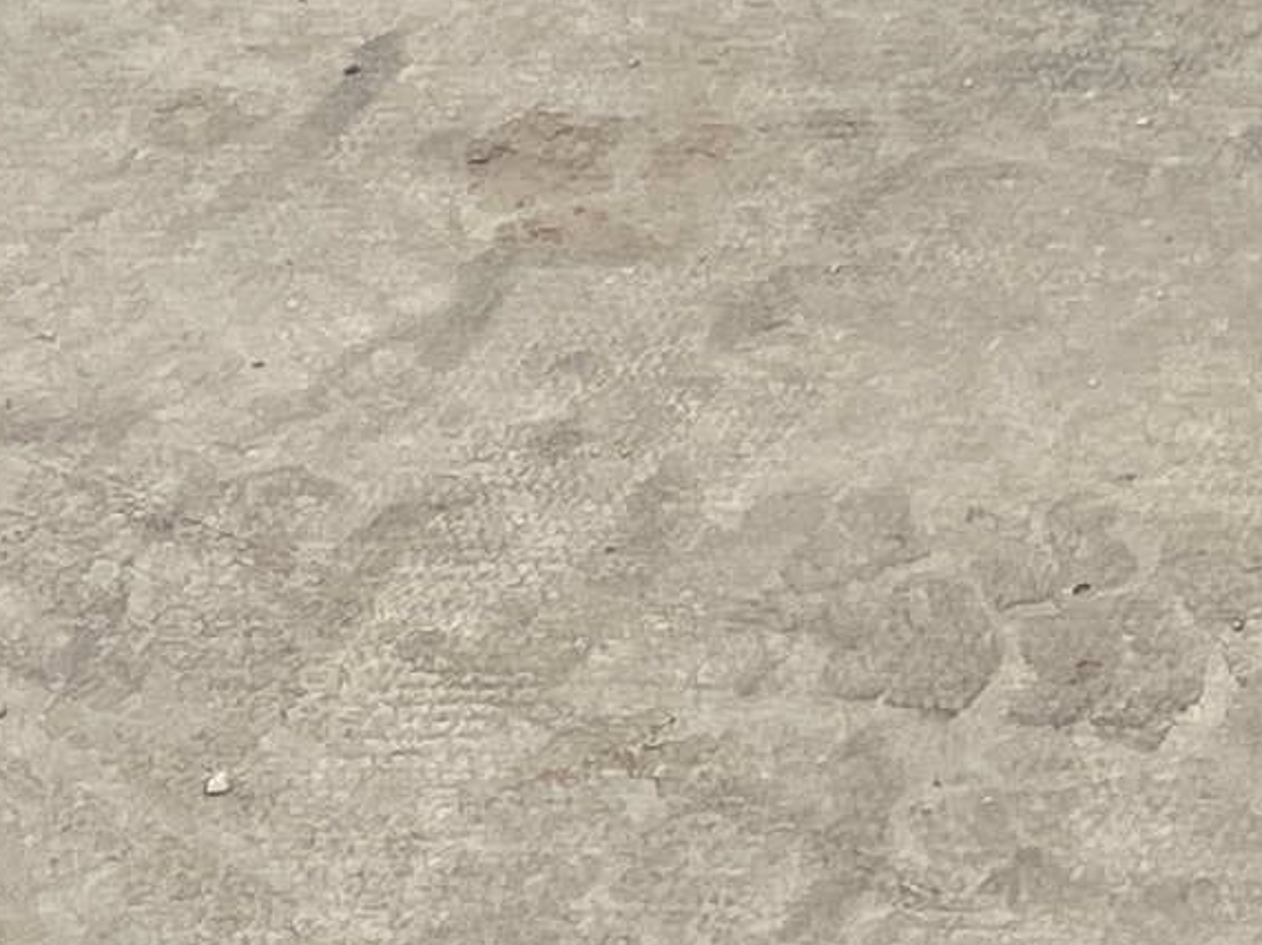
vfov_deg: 7.3
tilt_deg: -15.4
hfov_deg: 10.0
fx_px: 6705
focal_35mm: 184
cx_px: 2416
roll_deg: +1.8
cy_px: -1735
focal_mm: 4.2
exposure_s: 1/202
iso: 32
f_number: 1.6
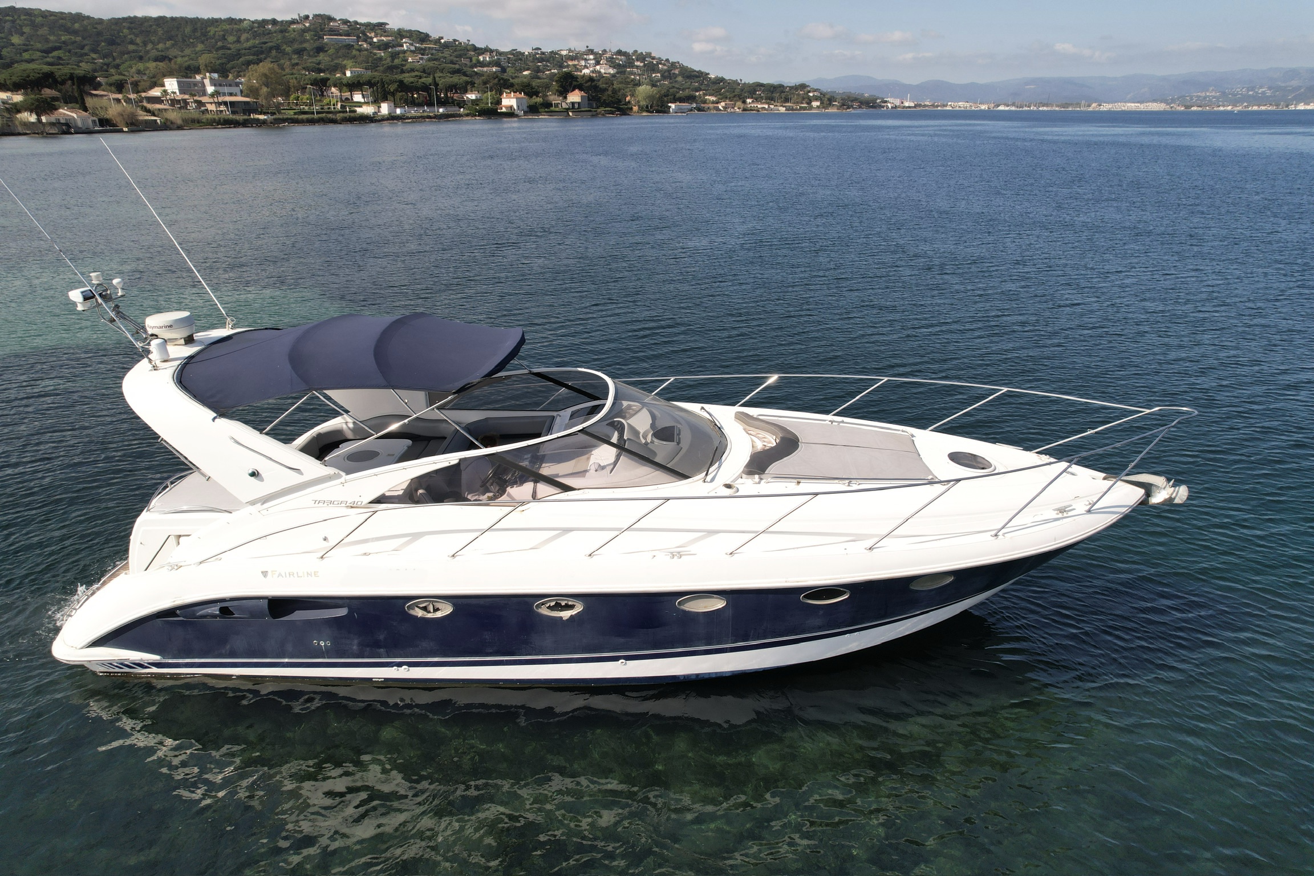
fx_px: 803
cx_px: 657
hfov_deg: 78.6
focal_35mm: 22
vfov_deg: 57.2
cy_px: 438
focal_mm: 8.38
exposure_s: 1/60
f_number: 2.8
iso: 100
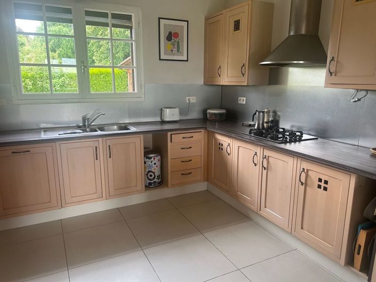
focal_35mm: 26
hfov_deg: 67.3
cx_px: 188
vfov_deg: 53.0
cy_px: 141
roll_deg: +0.2
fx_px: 282
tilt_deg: -12.2
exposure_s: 1/107
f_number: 1.5
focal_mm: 5.7
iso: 125
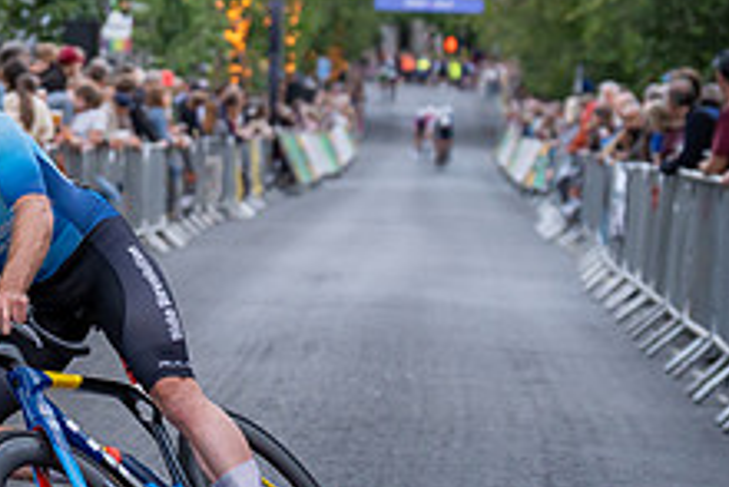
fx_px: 4275
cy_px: 197
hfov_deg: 9.6
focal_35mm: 211
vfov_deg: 6.5
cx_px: -96
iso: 1600
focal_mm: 80
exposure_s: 1/800
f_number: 3.5
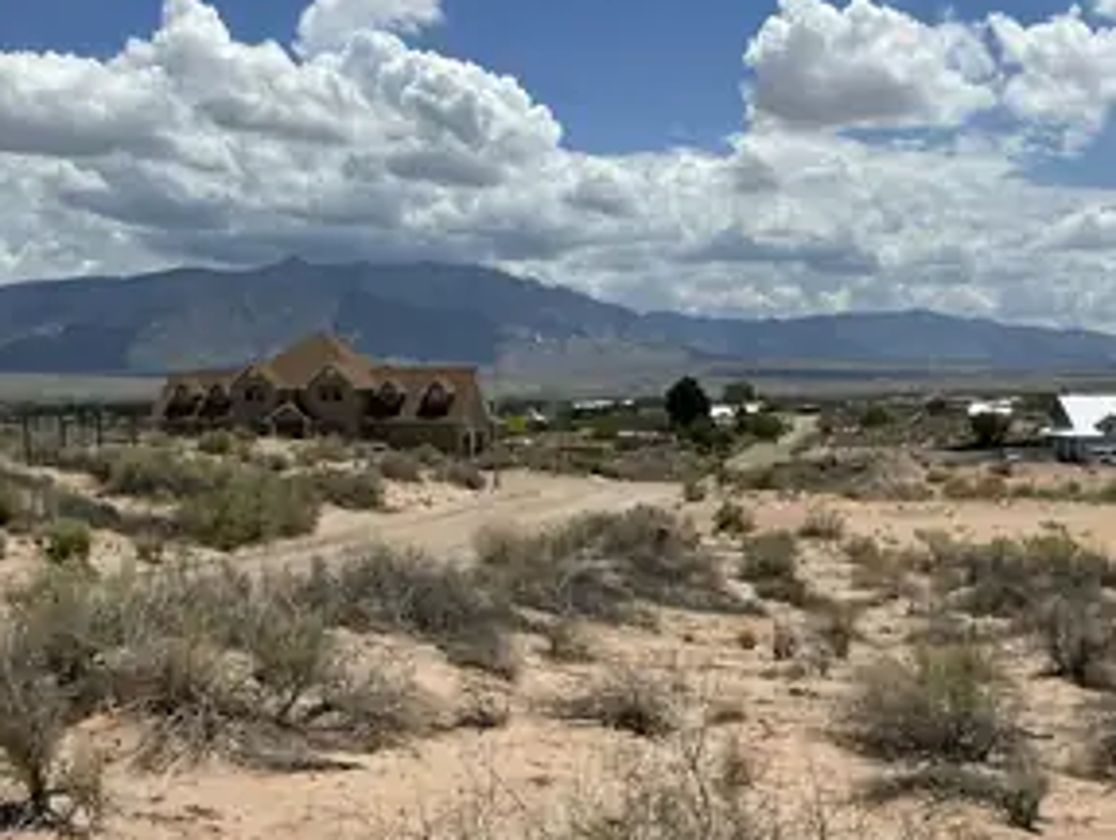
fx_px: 1227
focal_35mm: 38
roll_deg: +0.6
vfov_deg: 37.7
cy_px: 500
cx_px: 595
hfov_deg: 48.9
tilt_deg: -6.5
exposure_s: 1/7353
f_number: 1.6
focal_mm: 5.1
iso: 50
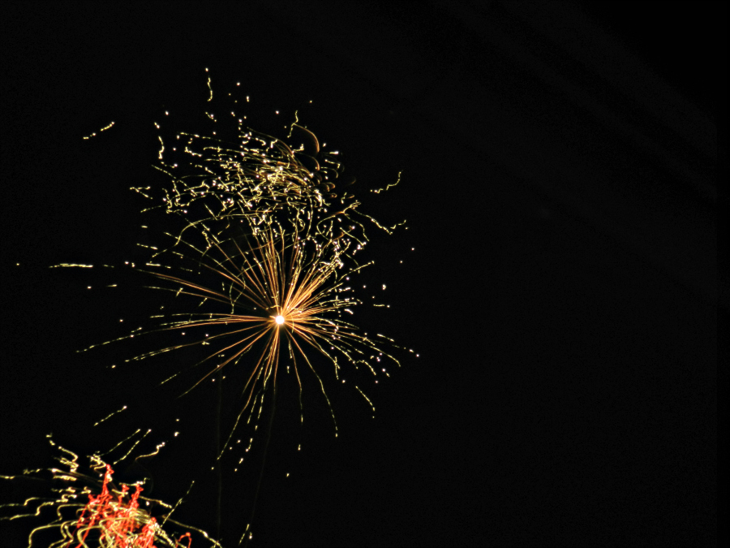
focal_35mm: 70
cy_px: 274
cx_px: 365
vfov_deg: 21.0
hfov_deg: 27.8
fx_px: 1476
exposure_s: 4
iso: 80
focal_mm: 12.6
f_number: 11.4
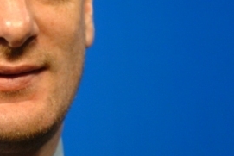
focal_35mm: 372
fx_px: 2419
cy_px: 45
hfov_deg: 5.5
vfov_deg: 3.7
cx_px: 1
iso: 400
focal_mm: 70
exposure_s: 1/100
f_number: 2.8
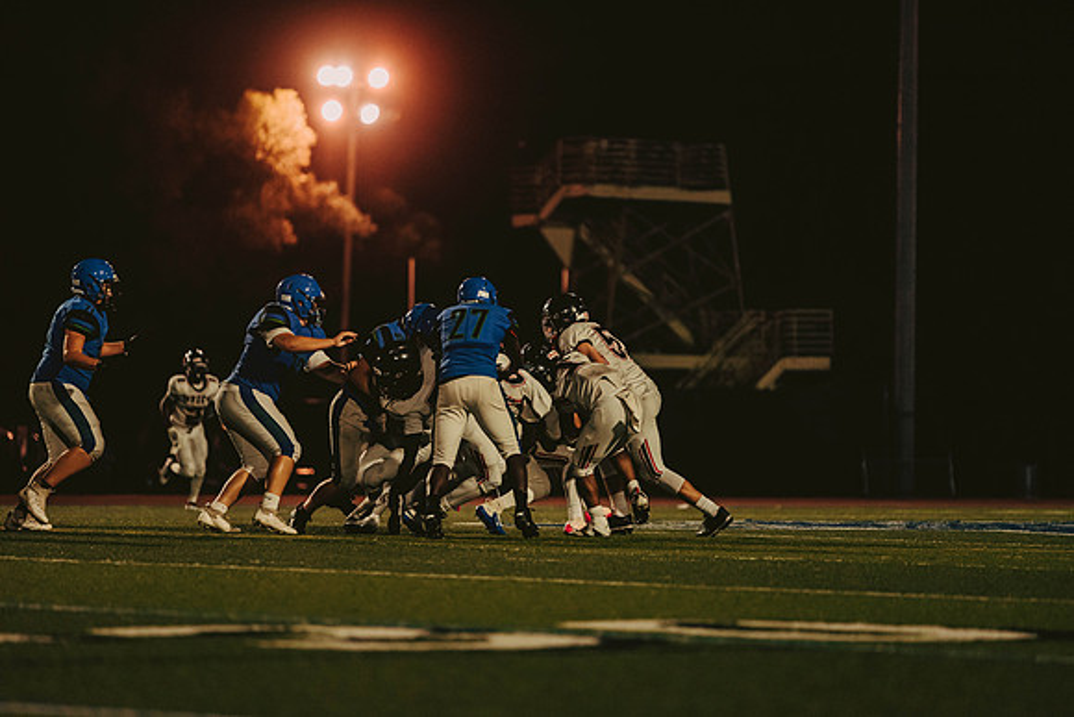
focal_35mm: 200
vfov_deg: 6.9
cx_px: 537
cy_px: 358
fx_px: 5968
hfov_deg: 10.3
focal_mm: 200
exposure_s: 1/1000
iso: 2500
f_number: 2.8
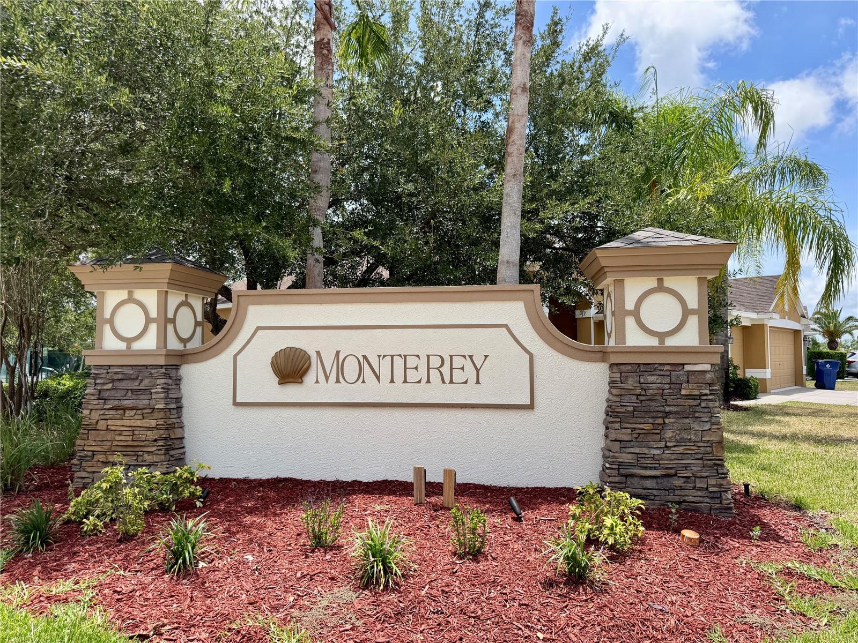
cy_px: 322
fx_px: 595
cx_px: 429
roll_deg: +0.2
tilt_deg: +3.3
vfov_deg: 56.8
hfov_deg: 71.6
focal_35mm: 24
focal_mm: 6.76
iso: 100
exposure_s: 1/3584
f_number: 1.78
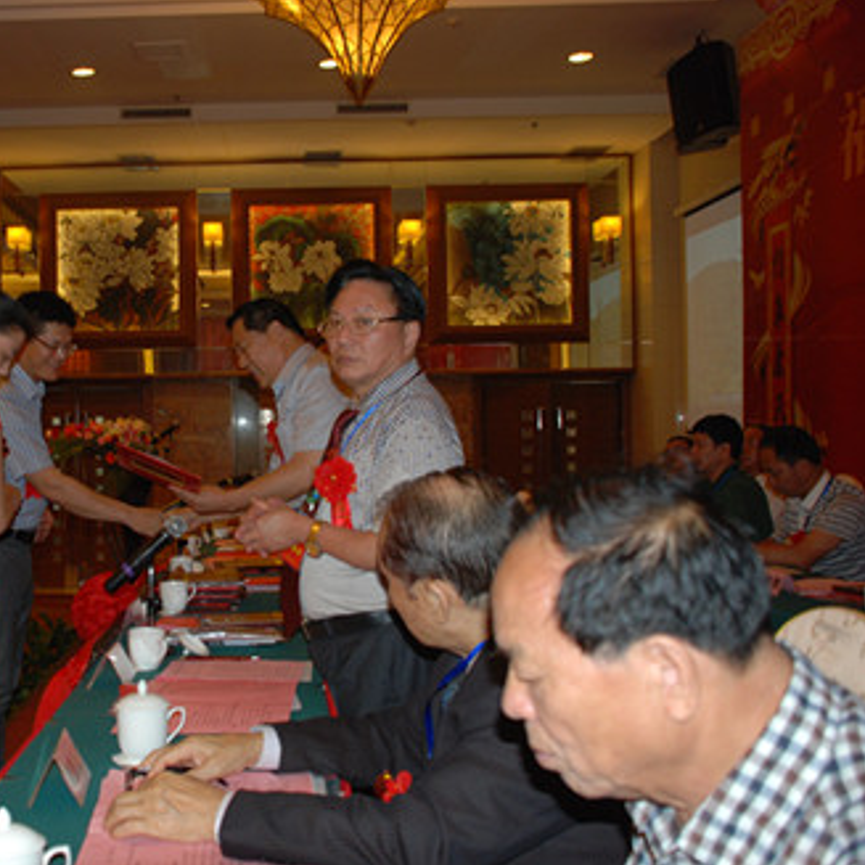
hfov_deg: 41.5
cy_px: 429
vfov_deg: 42.8
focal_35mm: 39
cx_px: 206
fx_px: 1103
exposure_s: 1/60
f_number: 3.8
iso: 400
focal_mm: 20
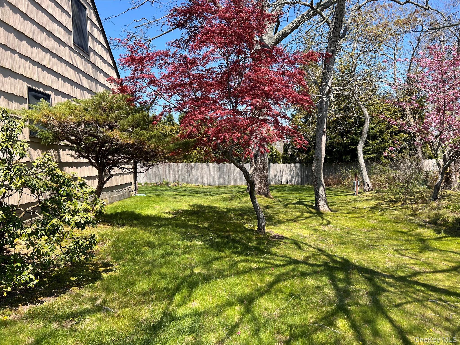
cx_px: 230
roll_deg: +1.6
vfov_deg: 53.1
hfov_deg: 67.3
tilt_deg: -2.4
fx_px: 346
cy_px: 172
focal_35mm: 26
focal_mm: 5.7
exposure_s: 1/1553
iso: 50
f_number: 1.5
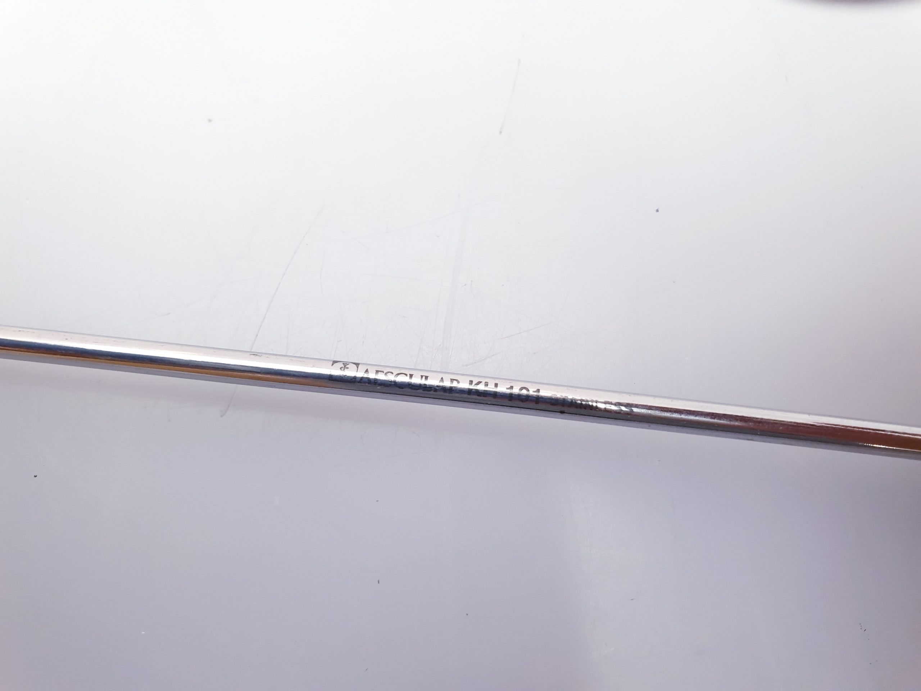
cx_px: 460
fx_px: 692
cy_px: 346
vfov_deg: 53.1
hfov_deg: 67.3
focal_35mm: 26
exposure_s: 1/50
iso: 250
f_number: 2.4
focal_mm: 4.3
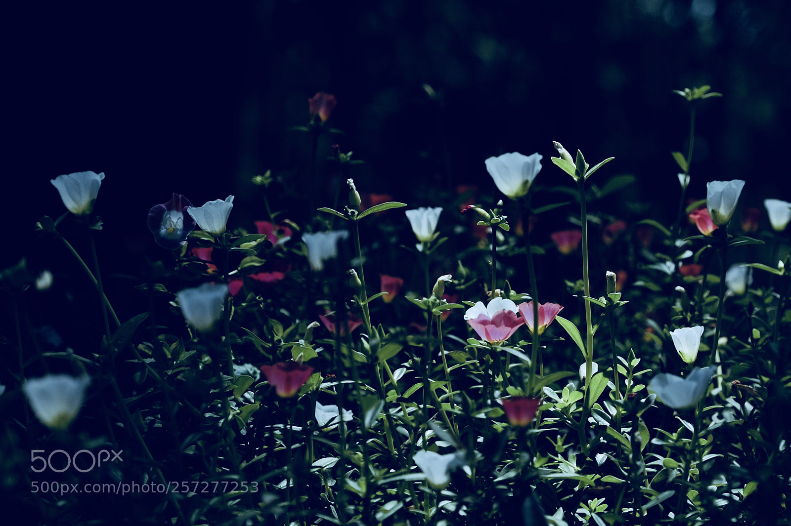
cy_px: 263
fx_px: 1362
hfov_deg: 32.4
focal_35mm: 62
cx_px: 396
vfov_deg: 21.9
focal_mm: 41.4
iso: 200
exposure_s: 1/2500
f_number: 3.2
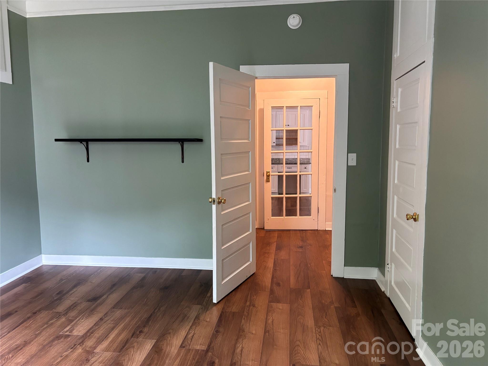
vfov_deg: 53.1
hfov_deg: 67.3
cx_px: 244
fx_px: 367
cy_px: 183
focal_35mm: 26
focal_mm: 5.96
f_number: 1.6
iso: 320
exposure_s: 1/60
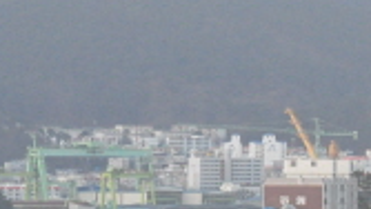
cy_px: 388
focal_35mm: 422
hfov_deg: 5.1
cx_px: 180
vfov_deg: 2.9
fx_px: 4152
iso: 1600
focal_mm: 70
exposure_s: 1/400
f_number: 5
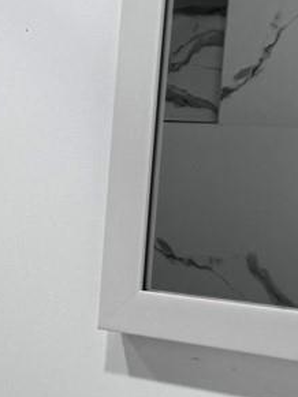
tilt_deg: -10.6
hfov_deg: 8.9
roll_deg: -0.6
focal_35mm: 132
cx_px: -630
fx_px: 1516
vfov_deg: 14.8
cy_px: 368
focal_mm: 6.76
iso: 64
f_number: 1.78
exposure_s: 1/120
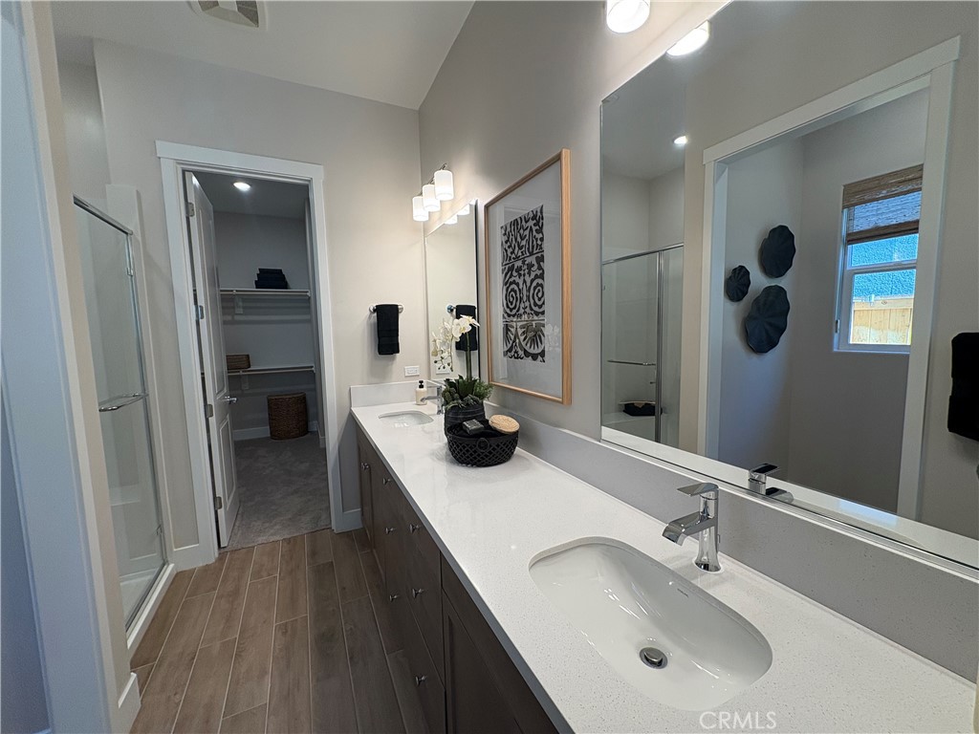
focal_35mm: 14
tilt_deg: -5.4
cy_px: 367
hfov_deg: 102.1
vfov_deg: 85.7
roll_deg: +1.7
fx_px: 396
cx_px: 490
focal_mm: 2.22
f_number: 2.2
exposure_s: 1/120
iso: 100
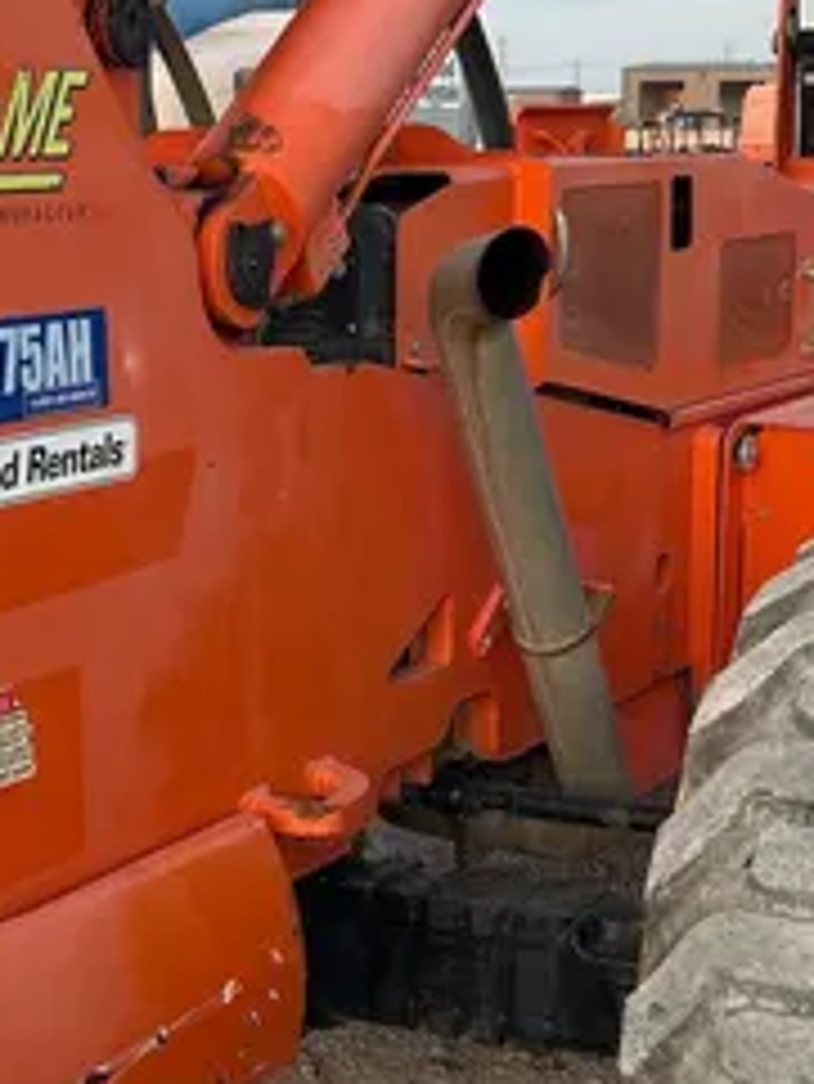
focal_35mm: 79
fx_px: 2475
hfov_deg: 18.6
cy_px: 659
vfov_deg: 24.7
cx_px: 270
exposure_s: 1/236
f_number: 1.5
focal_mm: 5.7
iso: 40
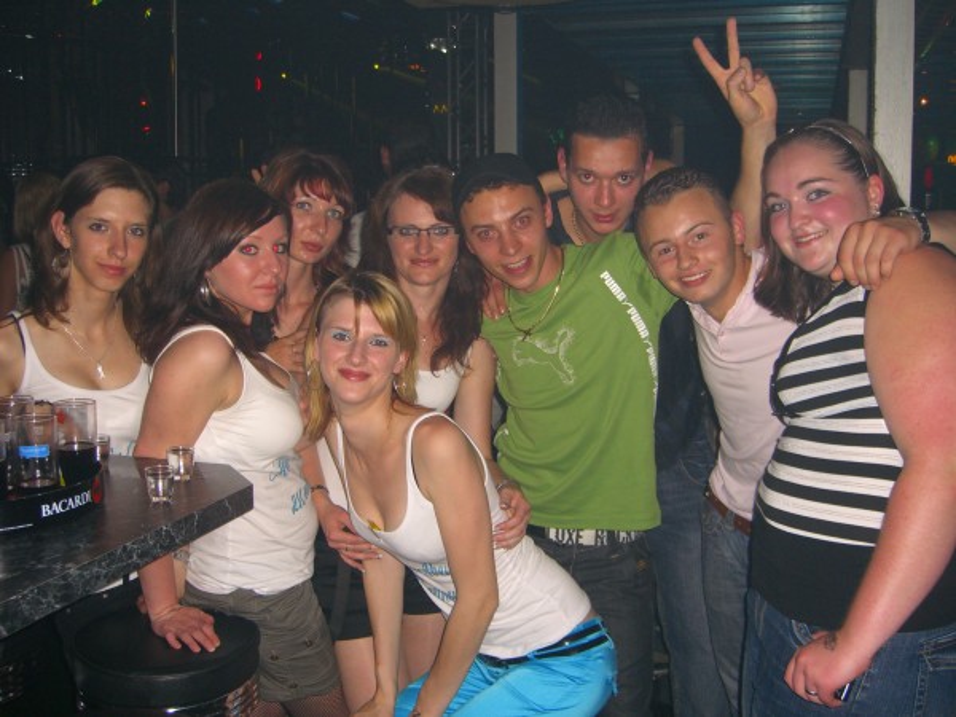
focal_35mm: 38
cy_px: 358
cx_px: 478
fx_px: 1049
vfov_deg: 37.7
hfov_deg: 49.0
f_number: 2.8
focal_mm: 7.9
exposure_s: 1/60
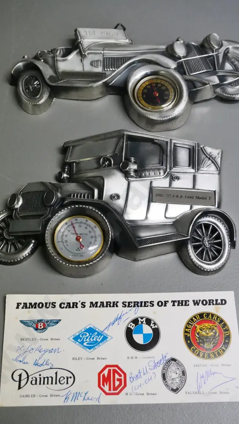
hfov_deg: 27.1
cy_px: 212
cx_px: 121
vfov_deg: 46.4
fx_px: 496
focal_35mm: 44
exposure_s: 1/250
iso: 3200
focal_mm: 20
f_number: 5.6
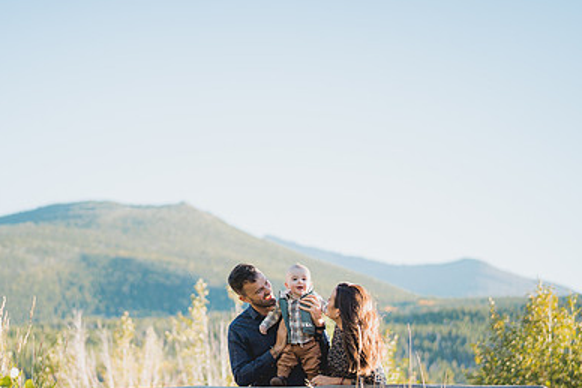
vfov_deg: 17.4
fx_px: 1261
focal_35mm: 78
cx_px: 190
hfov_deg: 25.8
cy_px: 285
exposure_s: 1/1600
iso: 100
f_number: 1.4
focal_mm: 50
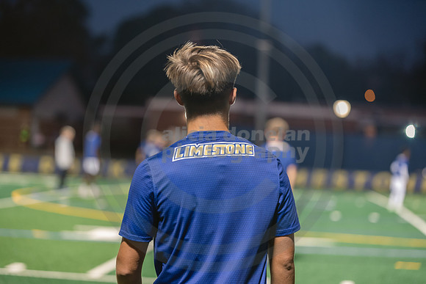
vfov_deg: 11.4
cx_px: 213
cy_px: 142
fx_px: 1420
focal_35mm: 120
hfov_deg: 17.1
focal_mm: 120
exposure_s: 1/125
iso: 2000
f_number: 2.8
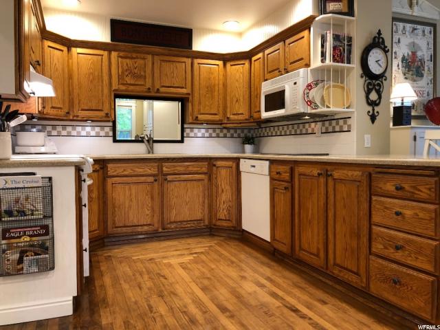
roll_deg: +0.3
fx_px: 356
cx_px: 220
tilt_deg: -1.2
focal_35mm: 28
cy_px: 165
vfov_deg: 49.7
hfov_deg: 63.4
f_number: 1.8
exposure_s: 1/17
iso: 40
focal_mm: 3.99
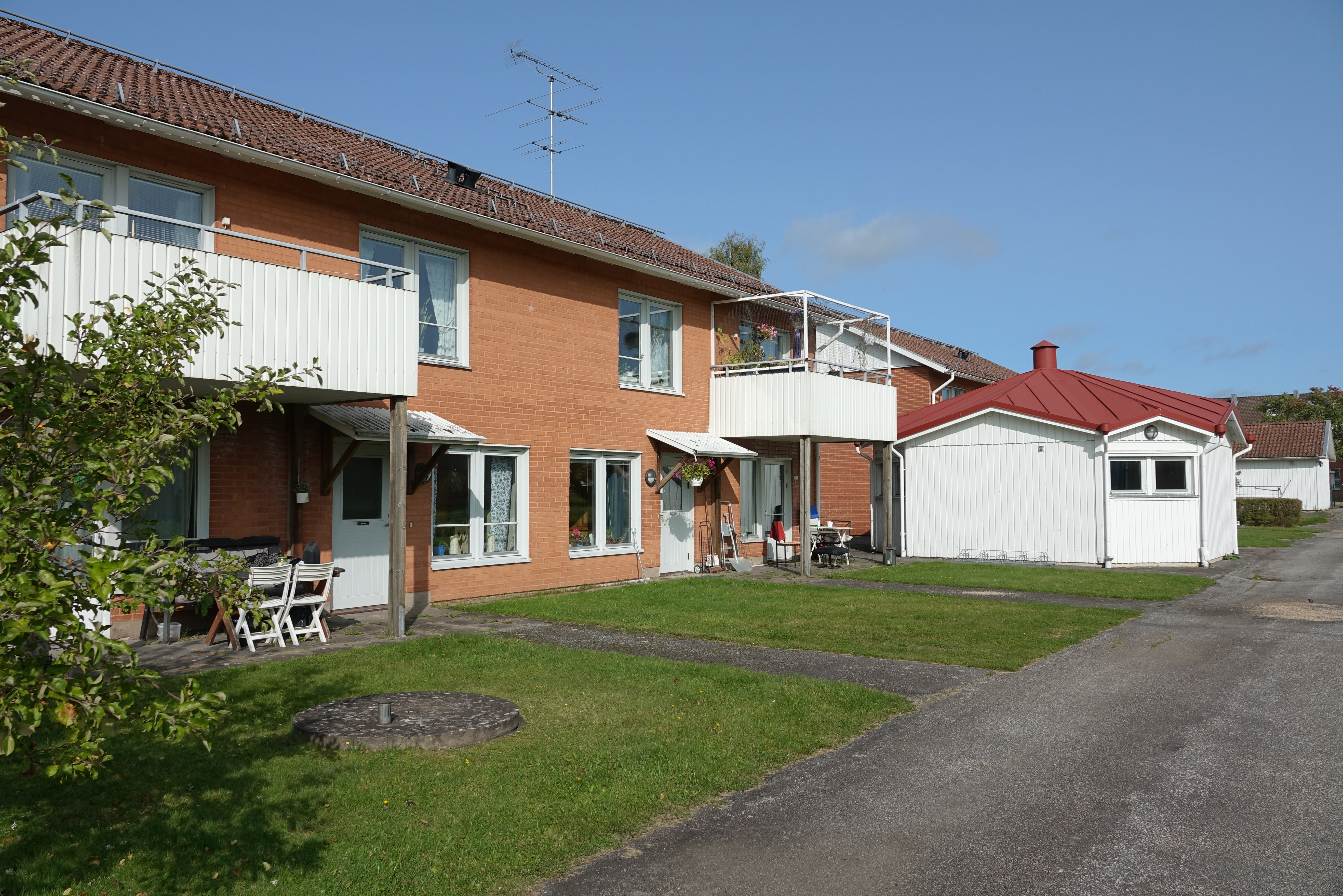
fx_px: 970
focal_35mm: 26
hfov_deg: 69.4
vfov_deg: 49.6
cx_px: 672
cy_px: 448
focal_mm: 9.46
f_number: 4.5
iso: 100
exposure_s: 1/1000
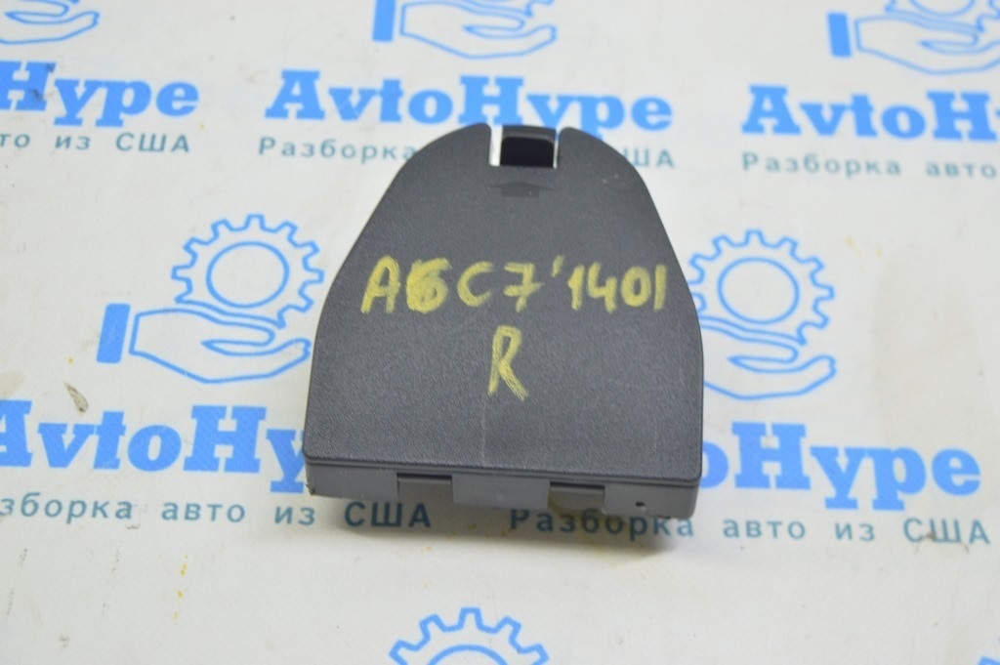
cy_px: 332
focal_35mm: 57
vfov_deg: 23.7
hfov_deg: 35.1
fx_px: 1582
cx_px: 500
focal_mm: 38
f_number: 5.6
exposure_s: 1/20
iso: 400
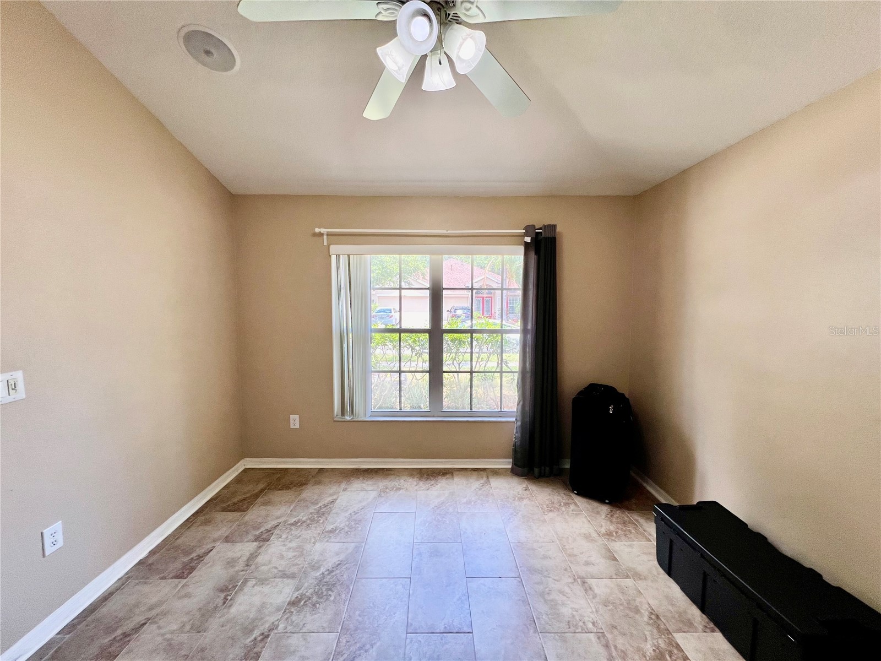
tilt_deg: -3.9
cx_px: 440
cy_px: 330
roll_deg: +0.0
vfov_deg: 89.9
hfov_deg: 106.2
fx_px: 331
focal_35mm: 13
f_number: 1.8
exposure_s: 1/120
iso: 40
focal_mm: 1.57
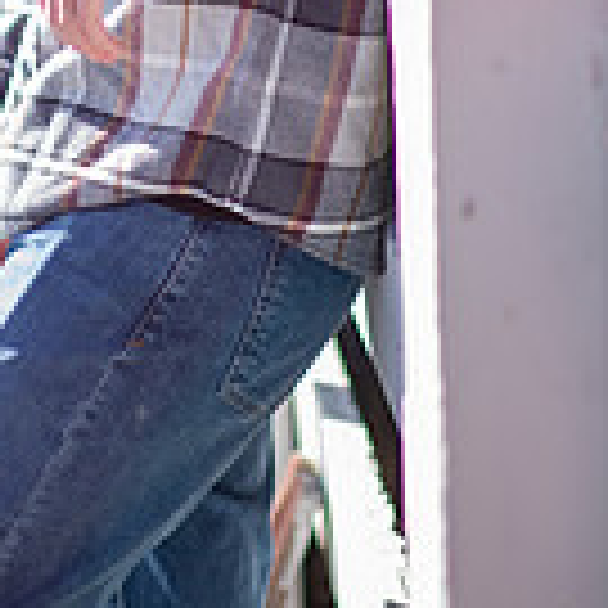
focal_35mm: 240
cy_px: -239
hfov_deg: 7.3
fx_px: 4769
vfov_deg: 7.2
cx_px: 99
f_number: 1.6
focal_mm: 85
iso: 64
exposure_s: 1/640
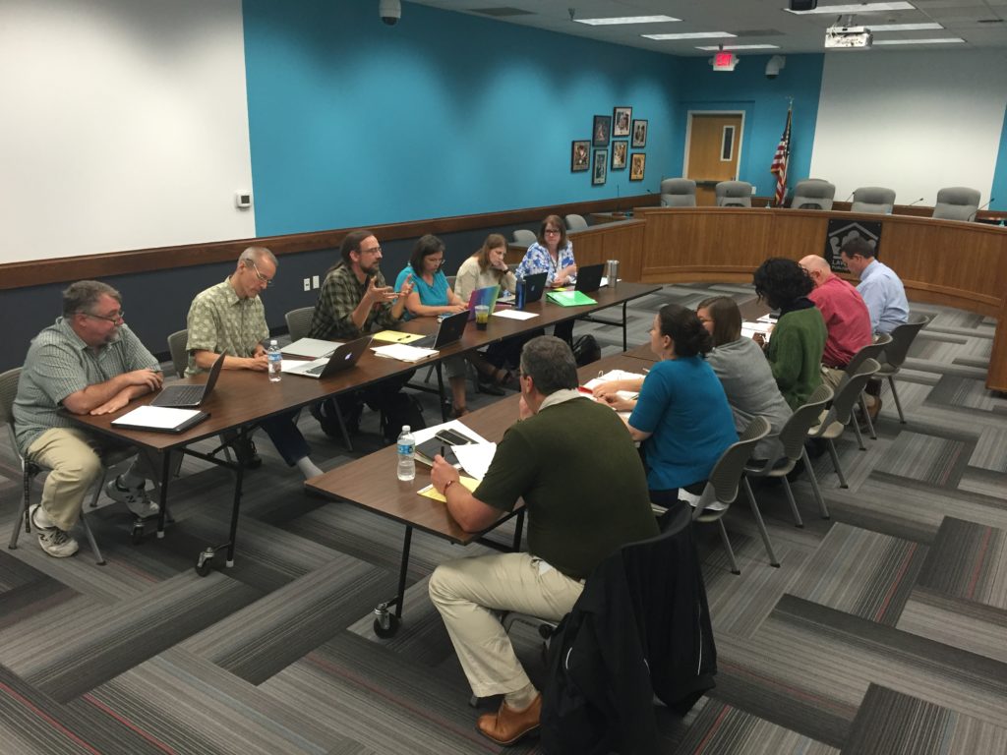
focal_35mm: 29
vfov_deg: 48.2
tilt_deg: -16.6
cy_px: 378
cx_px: 504
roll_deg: -1.8
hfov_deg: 61.7
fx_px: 844
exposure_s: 1/30
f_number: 2.2
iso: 125
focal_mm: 4.15
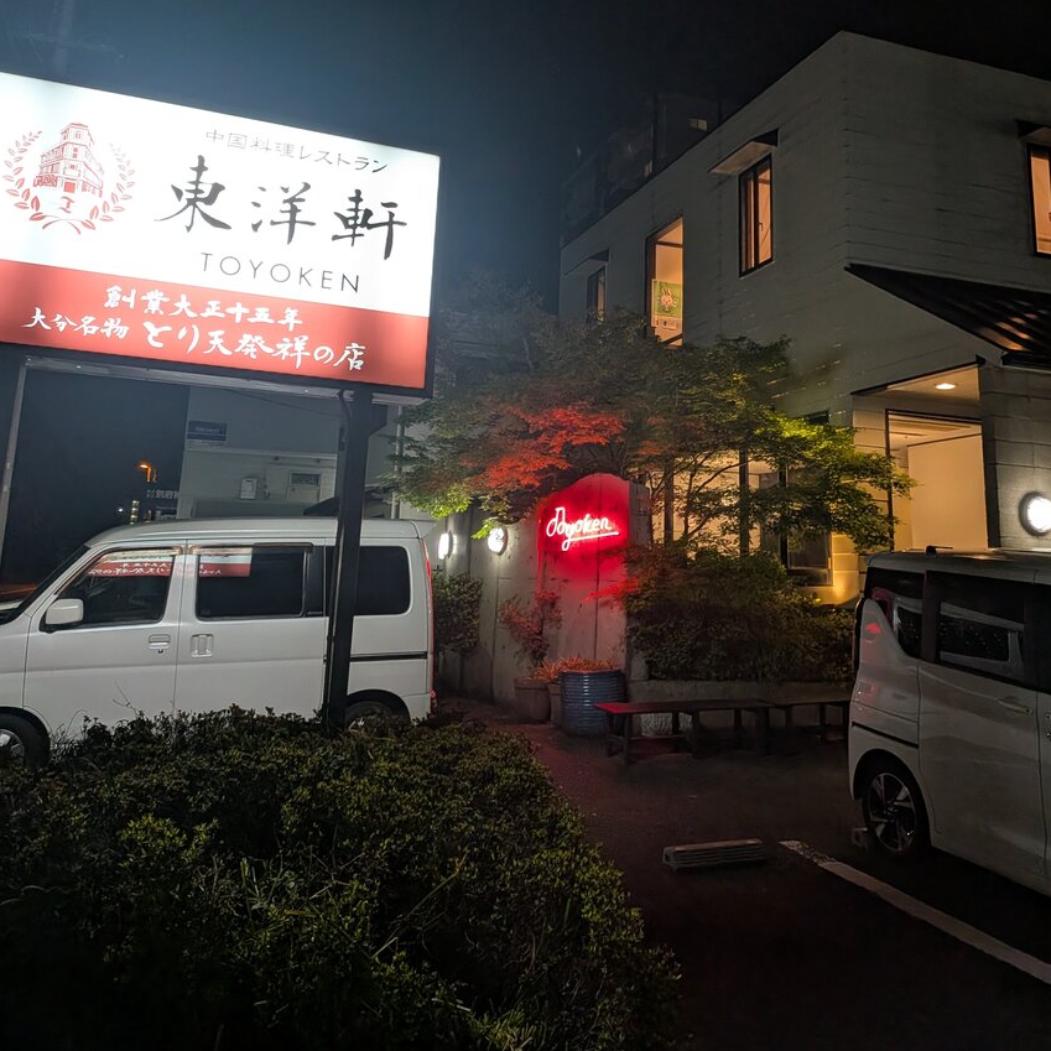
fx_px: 1031
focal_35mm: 30
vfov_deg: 53.2
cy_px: 370
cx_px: 521
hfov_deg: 54.0
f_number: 1.7
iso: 257
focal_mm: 4.53
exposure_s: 1/120
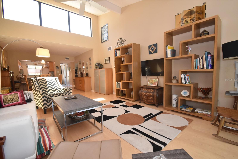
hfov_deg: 100.4
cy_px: 80
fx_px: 99
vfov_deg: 77.4
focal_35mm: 15
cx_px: 119
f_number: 7.1
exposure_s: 1/60
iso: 1600
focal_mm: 10
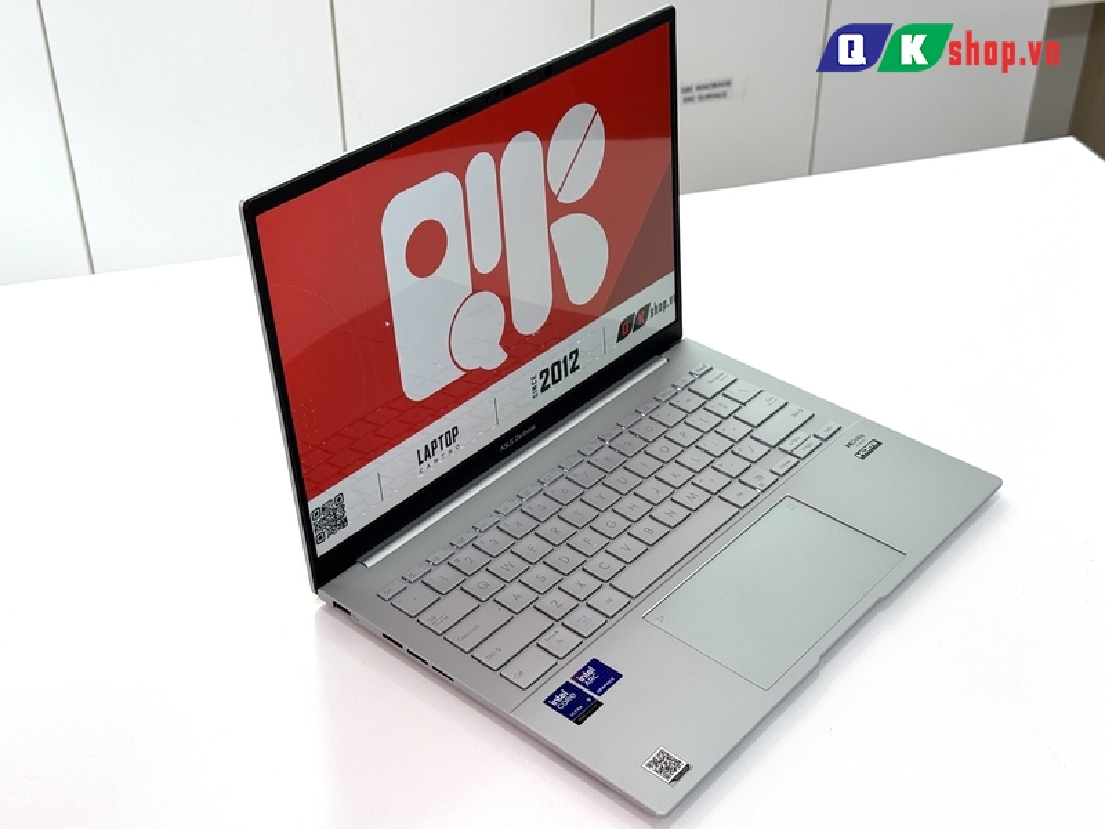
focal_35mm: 48
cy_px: 414
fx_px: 1532
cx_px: 552
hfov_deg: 39.7
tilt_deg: -35.4
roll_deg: +1.2
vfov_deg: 30.3
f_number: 1.78
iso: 50
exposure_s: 1/121
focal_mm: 6.76
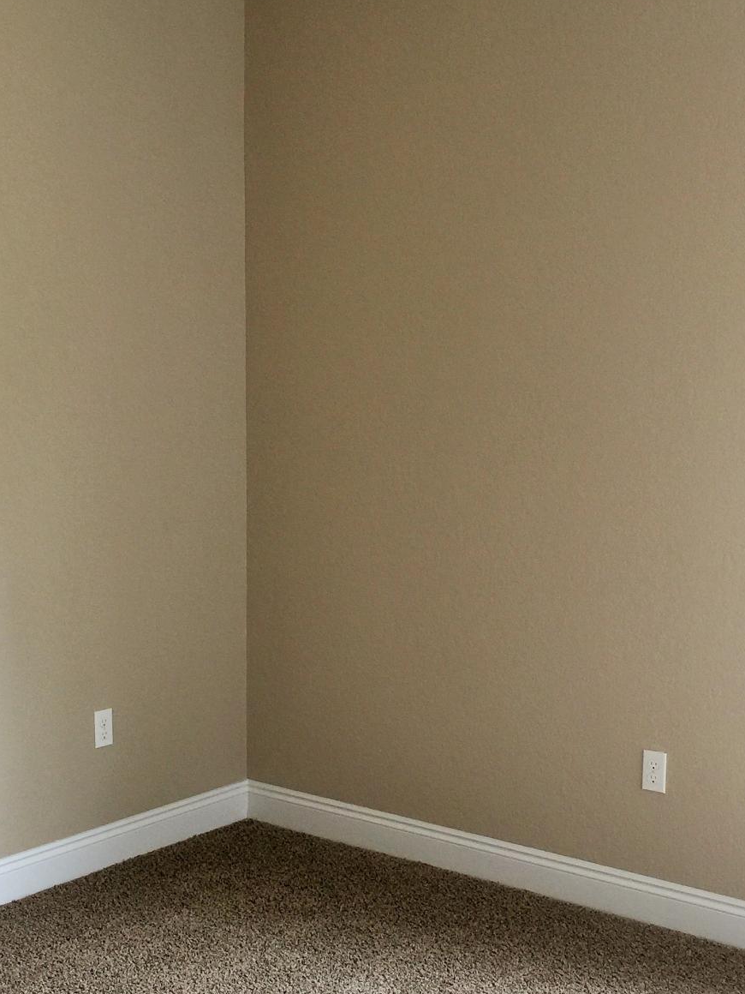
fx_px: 1435
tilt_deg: -9.8
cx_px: 366
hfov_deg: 29.1
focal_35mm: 50
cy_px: 639
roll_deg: -1.5
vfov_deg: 37.9
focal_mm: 4.15
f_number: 2.2
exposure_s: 1/15
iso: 40
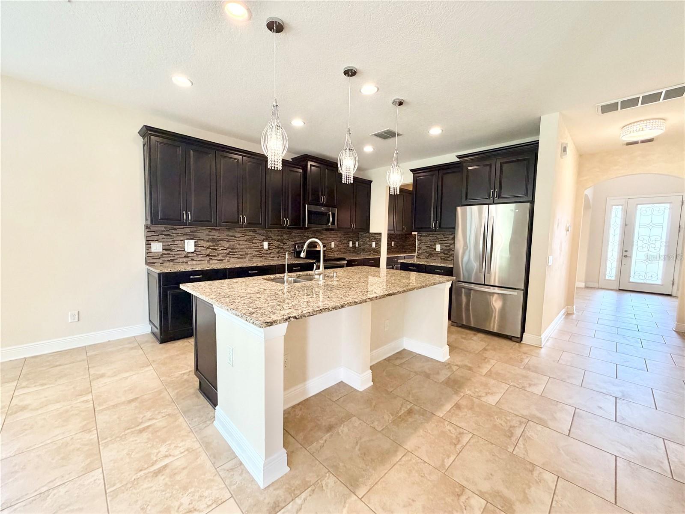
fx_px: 277
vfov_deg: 85.7
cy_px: 257
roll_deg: -0.7
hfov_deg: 102.1
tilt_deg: -5.2
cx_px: 342
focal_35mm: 14
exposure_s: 1/120
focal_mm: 2.22
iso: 320
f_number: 2.2
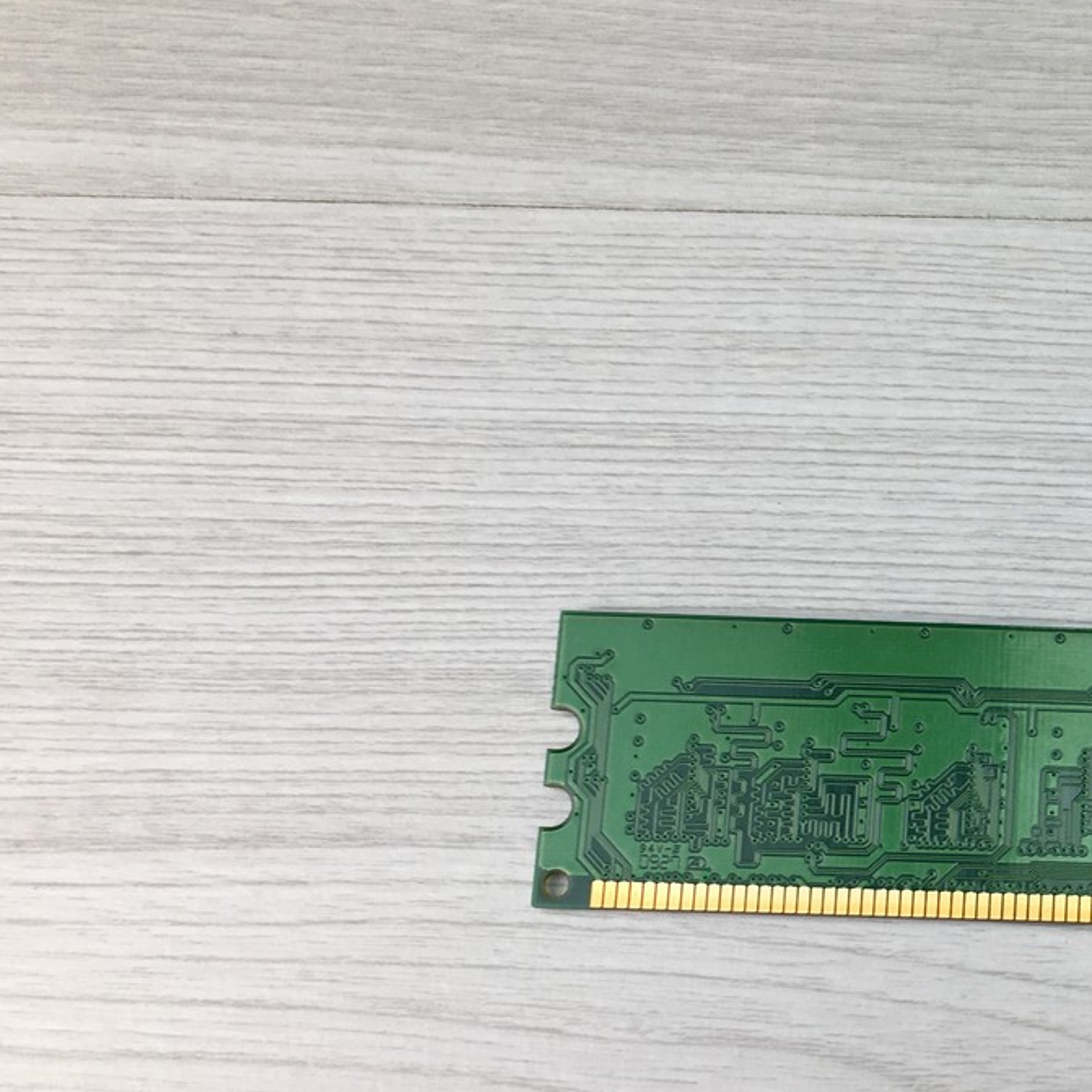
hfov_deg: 28.7
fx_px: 1963
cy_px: 602
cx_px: 1142
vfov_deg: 31.1
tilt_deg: -75.5
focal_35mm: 55
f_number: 2.2
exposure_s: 1/102
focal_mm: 4.15
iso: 25
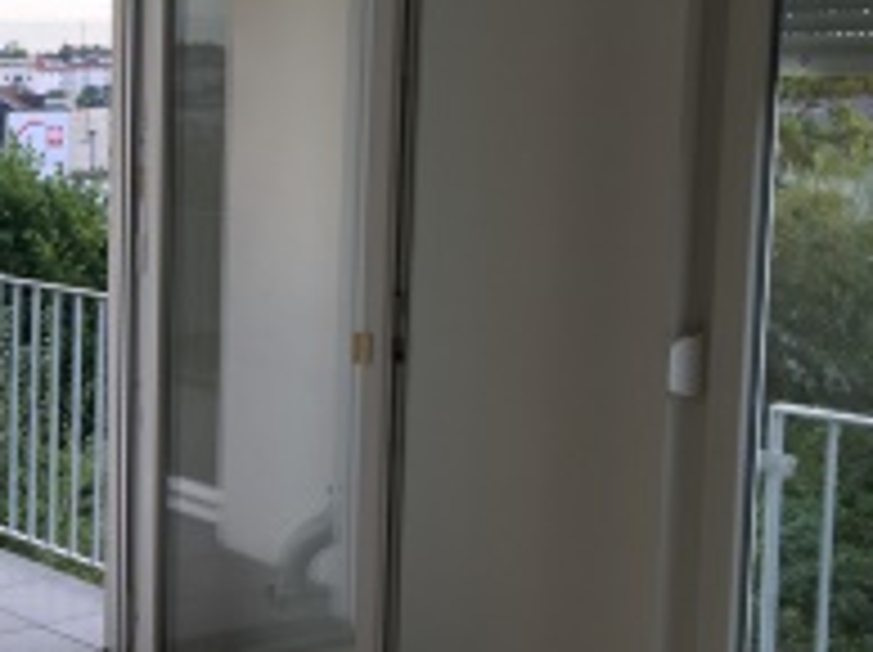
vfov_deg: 21.9
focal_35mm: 67
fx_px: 1688
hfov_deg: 26.9
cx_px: -54
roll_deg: -0.5
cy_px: 297
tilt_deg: -4.5
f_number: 2.2
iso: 40
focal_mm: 4.15
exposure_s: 1/120
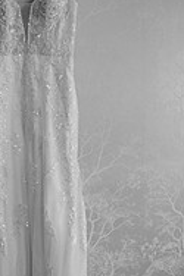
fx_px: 645
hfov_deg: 16.2
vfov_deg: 24.0
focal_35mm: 84
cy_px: 206
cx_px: 64
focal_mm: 35
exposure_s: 1/200
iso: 640
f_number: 2.8
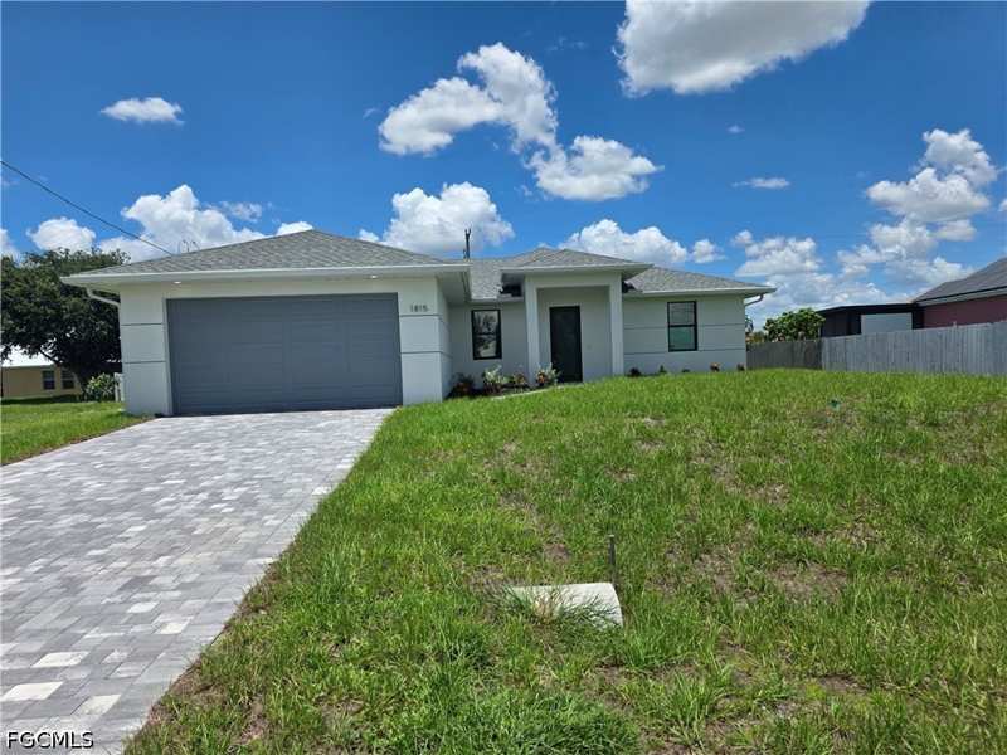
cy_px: 378
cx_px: 504
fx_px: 669
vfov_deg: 58.9
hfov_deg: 73.9
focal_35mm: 23
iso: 64
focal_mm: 6.25
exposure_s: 1/7944
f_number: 1.7
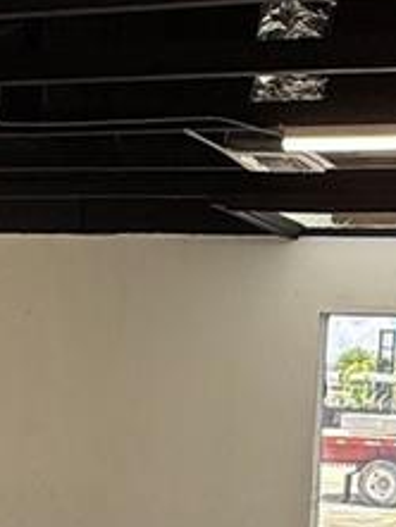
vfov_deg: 24.1
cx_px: 284
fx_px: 1158
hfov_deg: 19.3
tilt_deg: -7.9
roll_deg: -2.7
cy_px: 570
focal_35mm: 76
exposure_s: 1/170
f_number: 2.2
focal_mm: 2.22
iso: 64
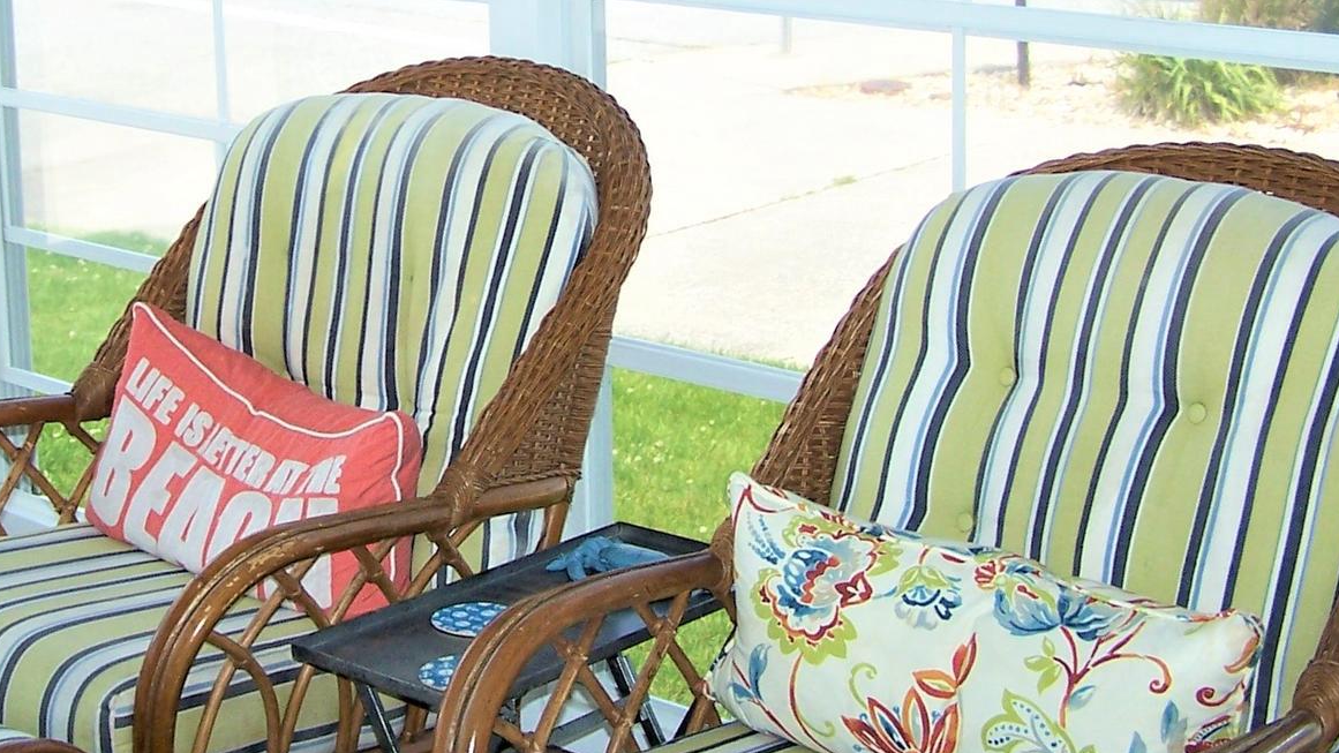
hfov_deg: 28.7
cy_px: 110
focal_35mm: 73
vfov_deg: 16.4
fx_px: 2592
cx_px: 427
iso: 80
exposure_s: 1/500
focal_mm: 6.3
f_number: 2.8
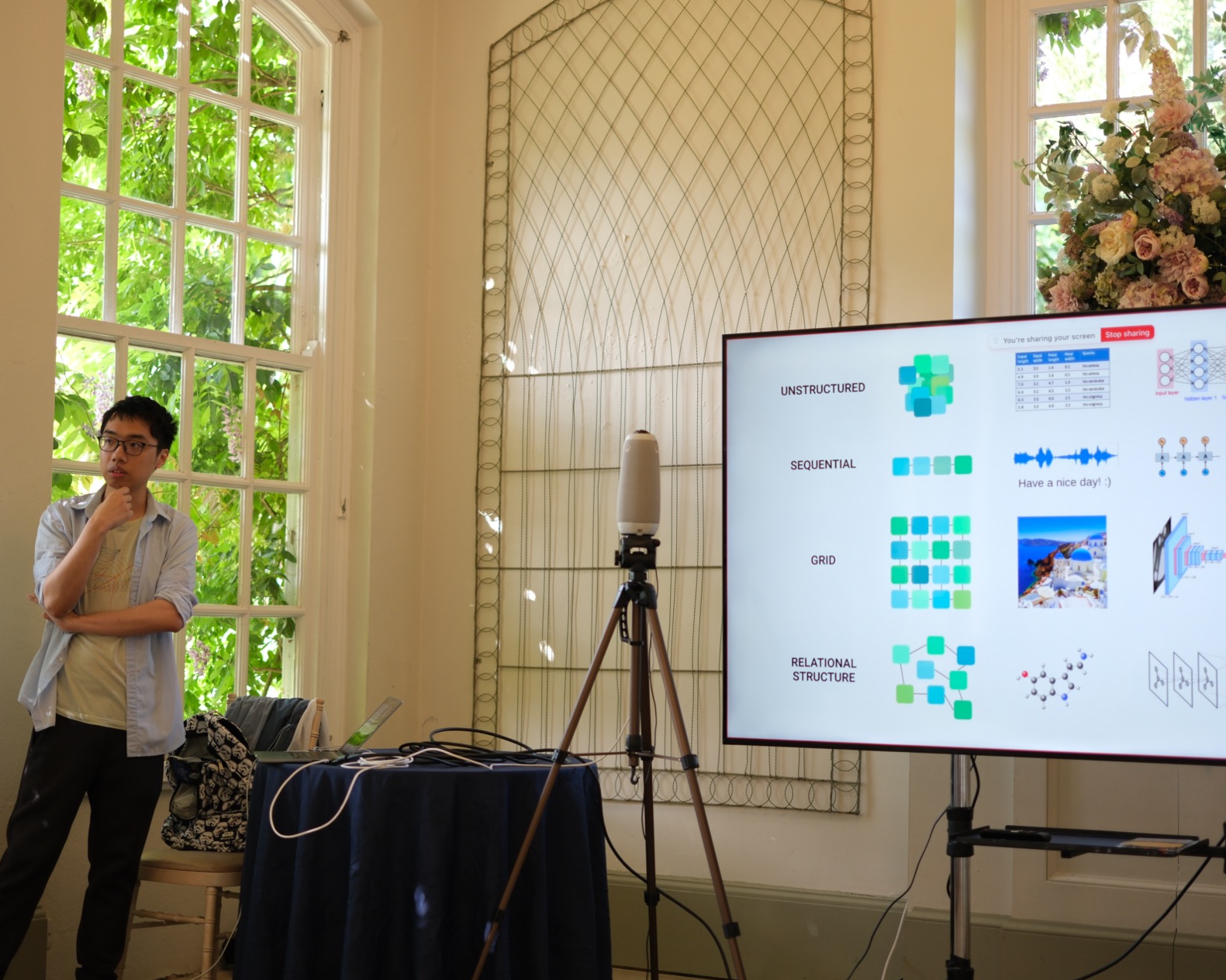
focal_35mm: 57
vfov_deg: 26.7
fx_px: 2068
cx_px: 561
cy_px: 485
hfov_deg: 33.0
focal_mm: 33
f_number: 1.4
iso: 200
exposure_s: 1/250
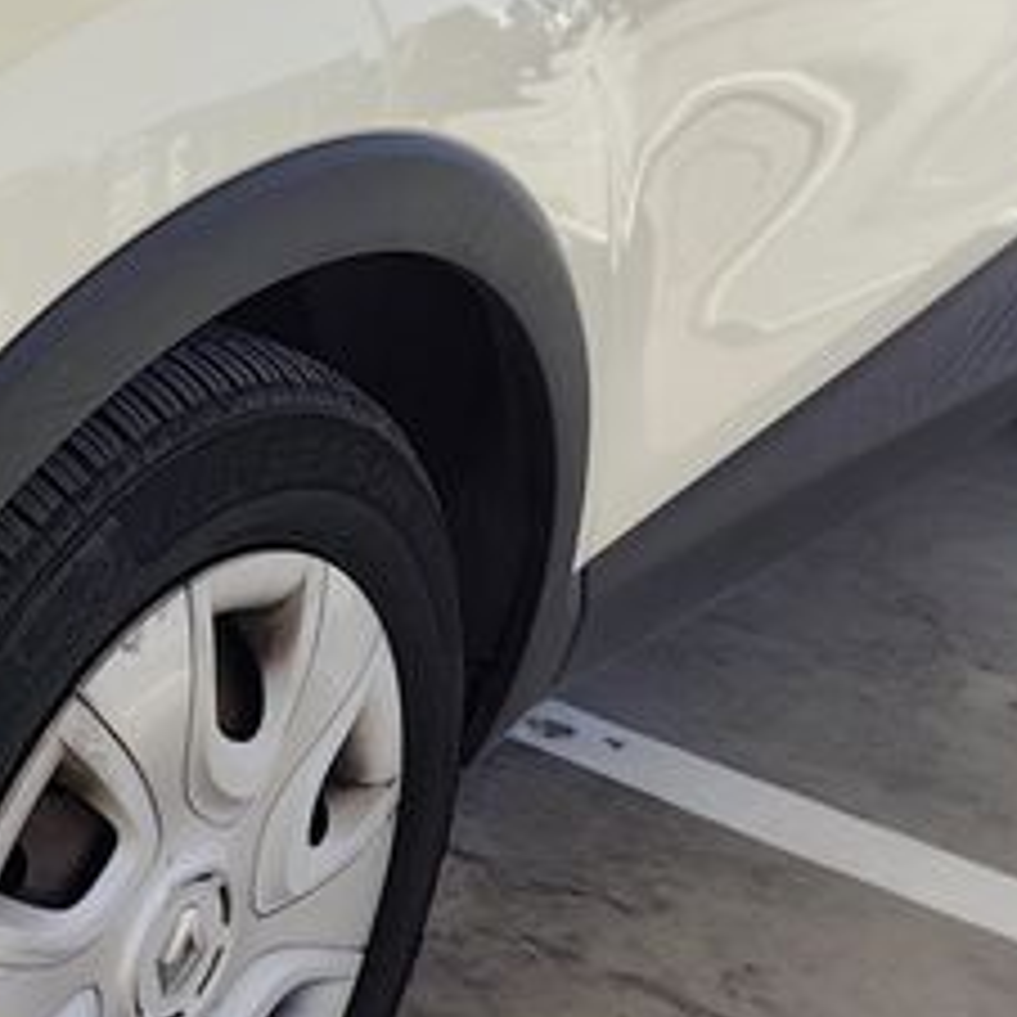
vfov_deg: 23.5
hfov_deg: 20.5
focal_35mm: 72
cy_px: 148
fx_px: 2393
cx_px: -508
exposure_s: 1/405
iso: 50
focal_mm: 6.19
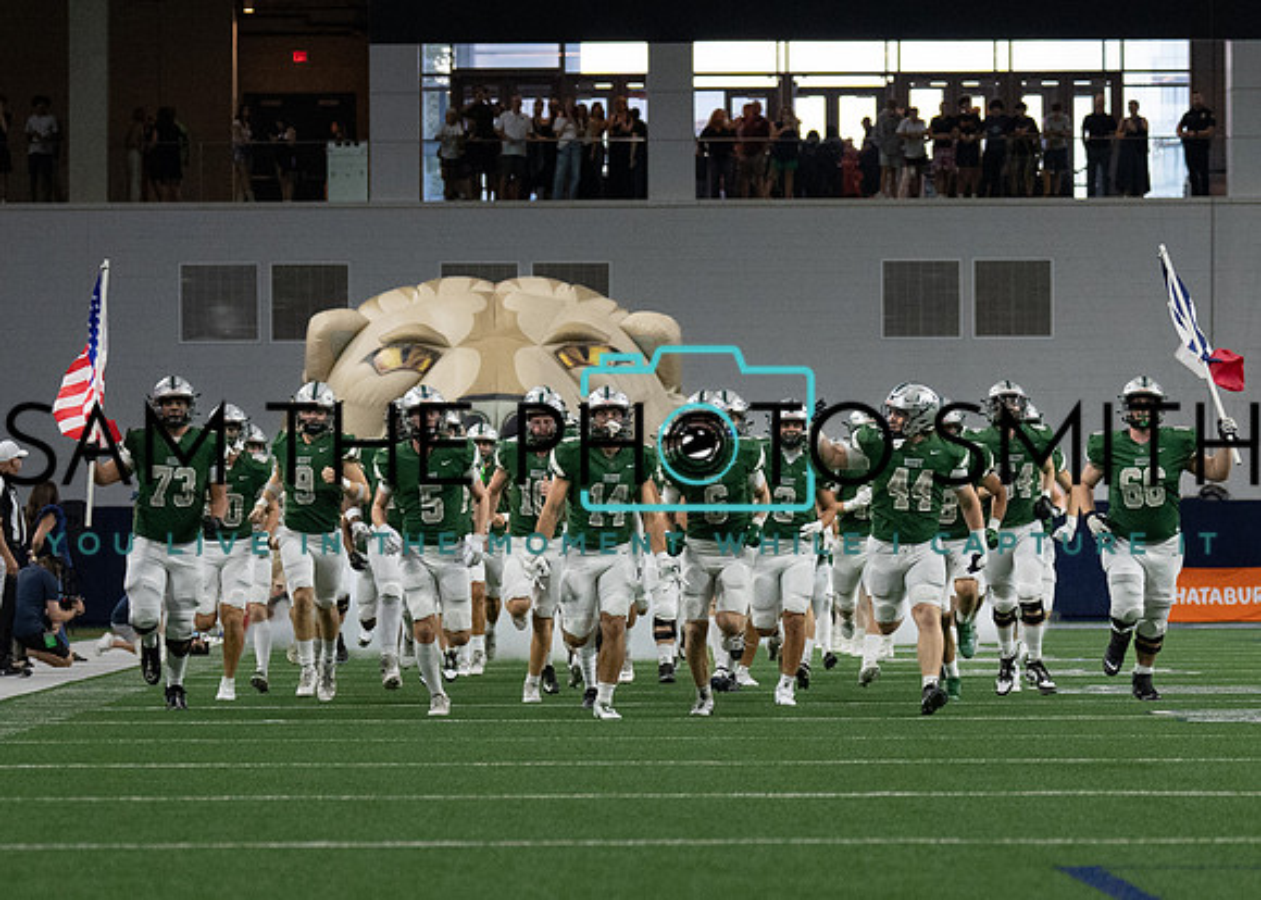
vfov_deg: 7.0
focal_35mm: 205
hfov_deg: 9.8
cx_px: 528
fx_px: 7348
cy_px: 599
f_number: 2.8
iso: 3200
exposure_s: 1/1250
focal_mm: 85
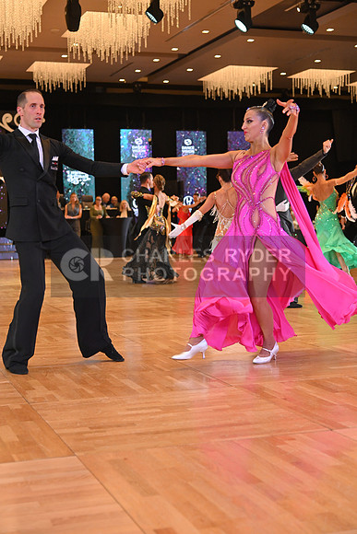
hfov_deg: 23.4
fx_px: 862
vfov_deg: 34.5
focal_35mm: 58
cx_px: 178
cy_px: 267
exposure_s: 1/400
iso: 1600
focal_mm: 58
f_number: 4
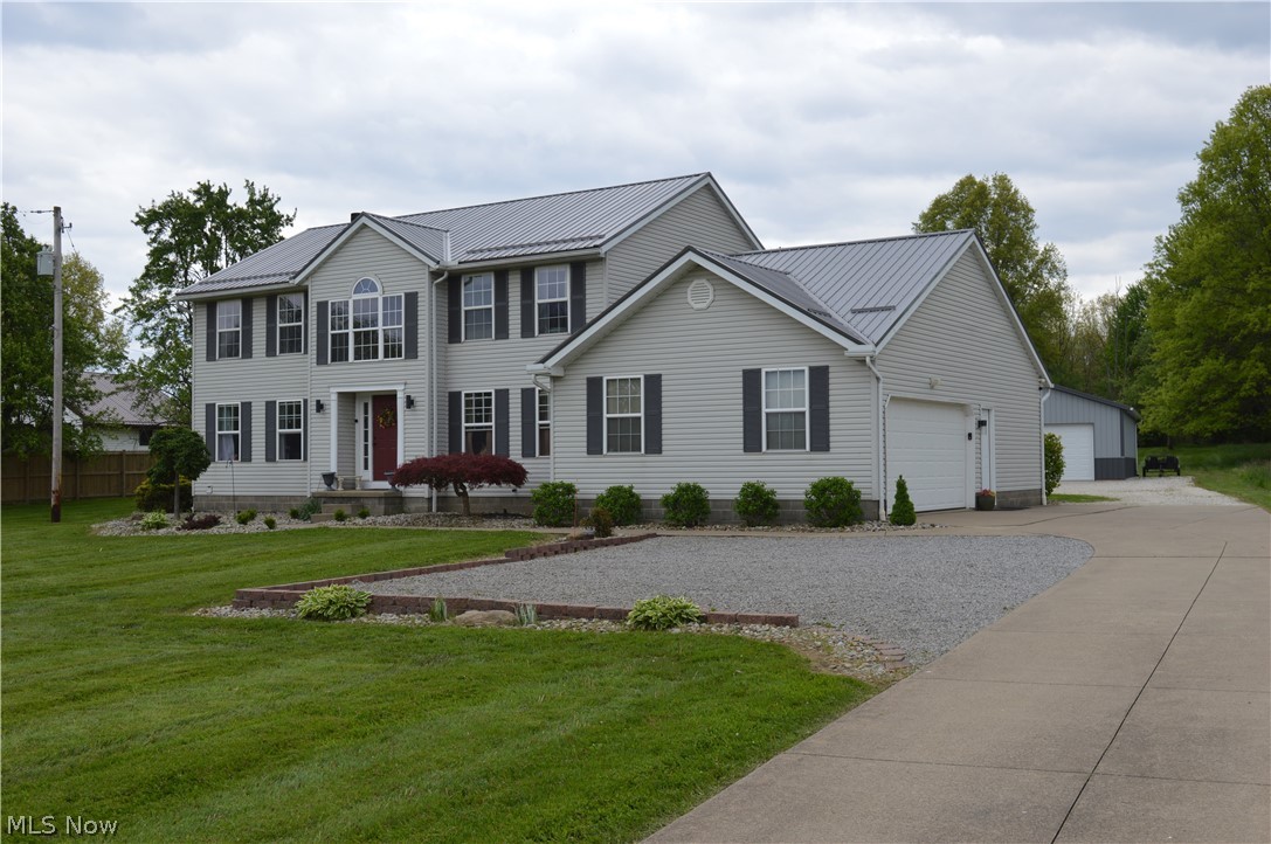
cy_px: 422
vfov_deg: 35.4
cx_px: 636
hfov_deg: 51.3
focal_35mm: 38
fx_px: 1322
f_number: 8
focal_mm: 25
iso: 100
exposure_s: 1/250
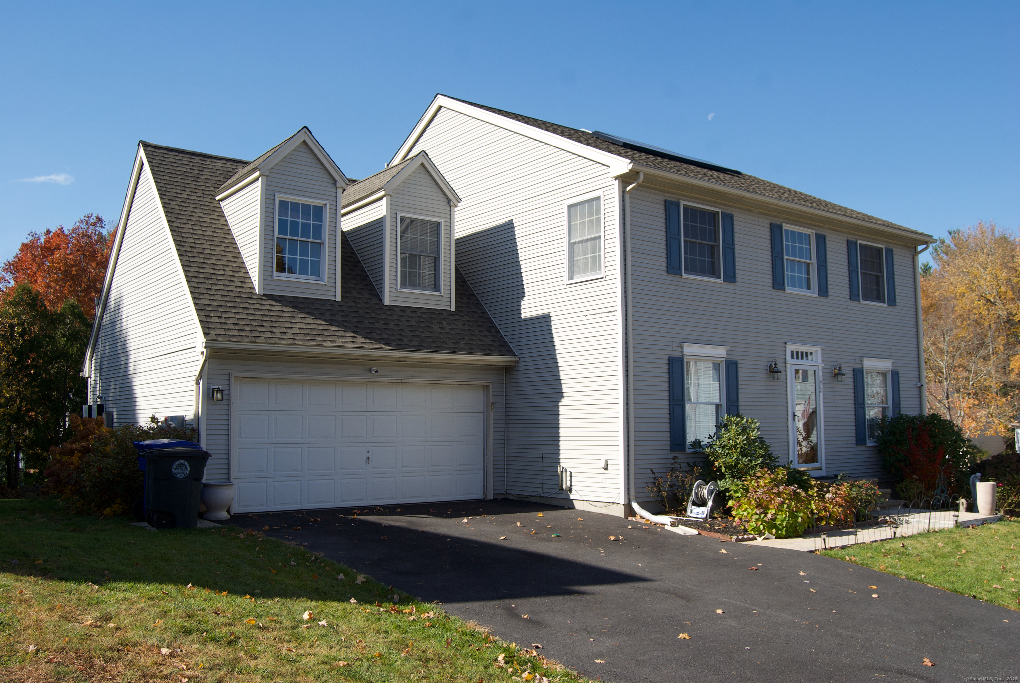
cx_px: 510
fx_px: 936
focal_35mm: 33
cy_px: 342
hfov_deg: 57.2
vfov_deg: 40.1
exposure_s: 1/250
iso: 100
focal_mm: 22
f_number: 8
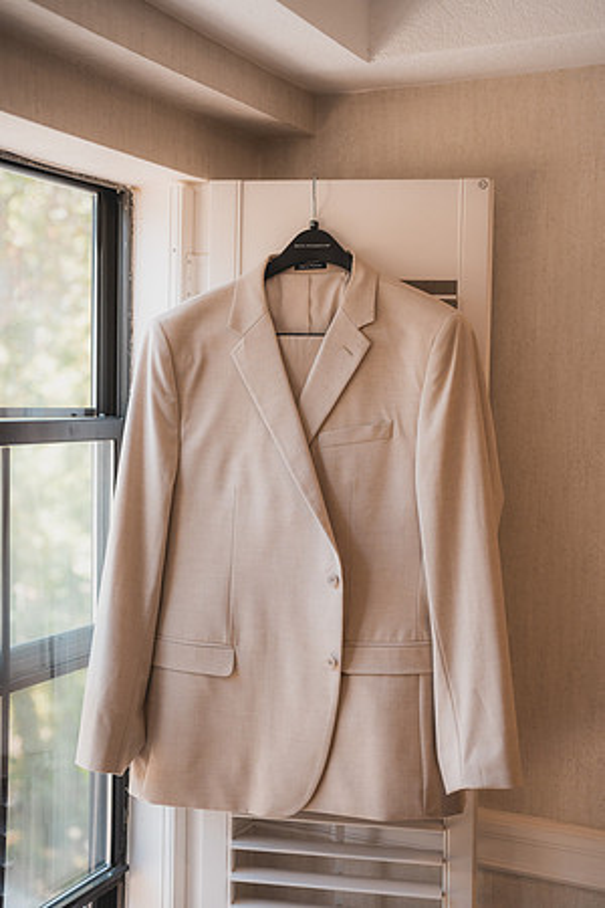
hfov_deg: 27.0
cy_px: 454
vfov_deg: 39.6
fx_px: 1260
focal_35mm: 50
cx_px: 302
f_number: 2.8
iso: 1250
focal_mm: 50
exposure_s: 1/800
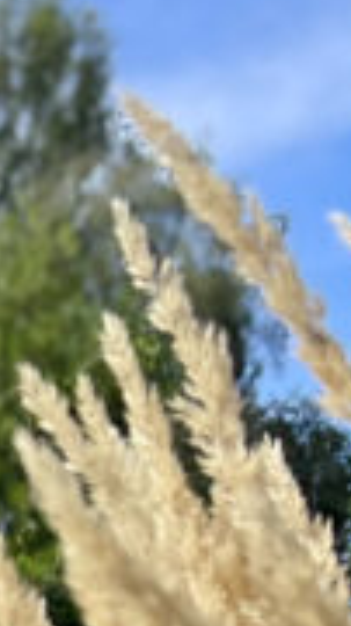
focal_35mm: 161
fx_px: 2669
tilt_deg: +0.2
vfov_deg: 12.1
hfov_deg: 5.7
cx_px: -1348
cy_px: 1169
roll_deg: -3.1
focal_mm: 5.1
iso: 50
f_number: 1.6
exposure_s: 1/2857
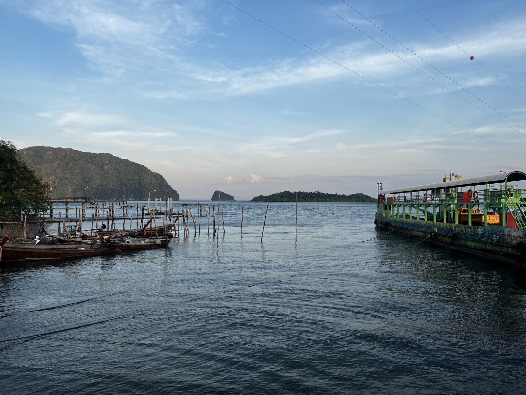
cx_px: 263
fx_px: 395
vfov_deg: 53.1
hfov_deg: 67.3
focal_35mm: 26
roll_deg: -0.2
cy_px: 198
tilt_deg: +0.0
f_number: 1.5
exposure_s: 1/1531
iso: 50
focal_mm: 5.7
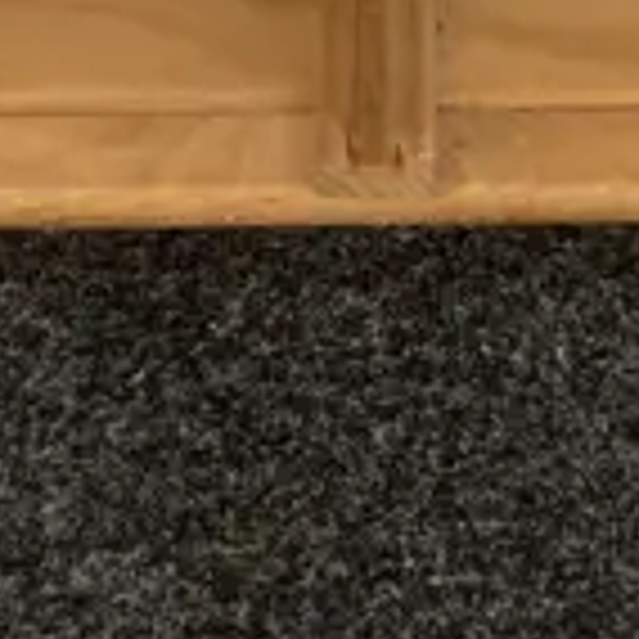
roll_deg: +0.2
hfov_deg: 9.8
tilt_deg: -25.3
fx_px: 3717
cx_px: 400
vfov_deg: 8.5
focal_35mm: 178
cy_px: -1170
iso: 100
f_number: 1.8
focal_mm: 3.99
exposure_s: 1/50
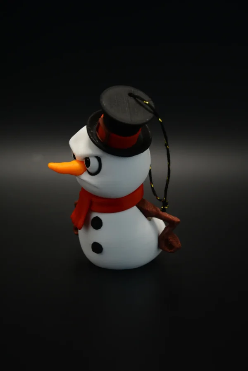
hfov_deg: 13.8
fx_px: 1021
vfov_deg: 20.6
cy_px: 186
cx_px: 124
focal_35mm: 99
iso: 560
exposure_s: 1/60
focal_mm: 66
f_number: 5.3
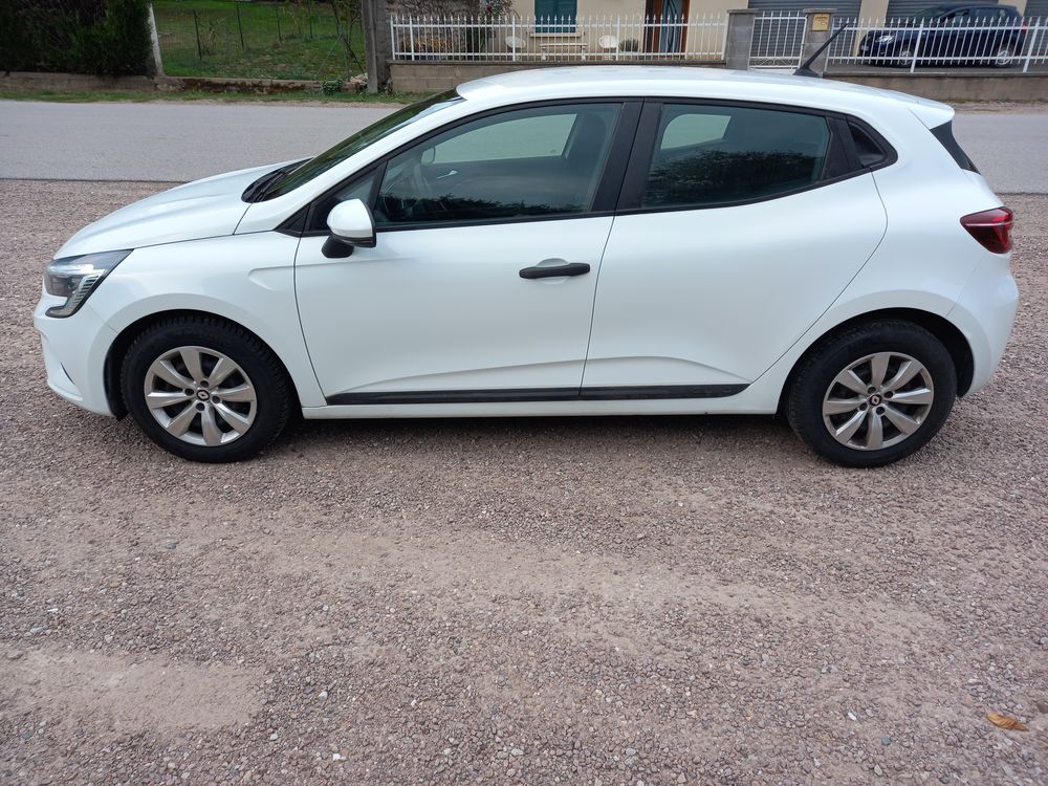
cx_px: 524
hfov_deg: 69.4
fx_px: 757
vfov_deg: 54.9
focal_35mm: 25
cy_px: 393
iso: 25
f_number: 2
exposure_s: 1/263
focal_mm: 4.6
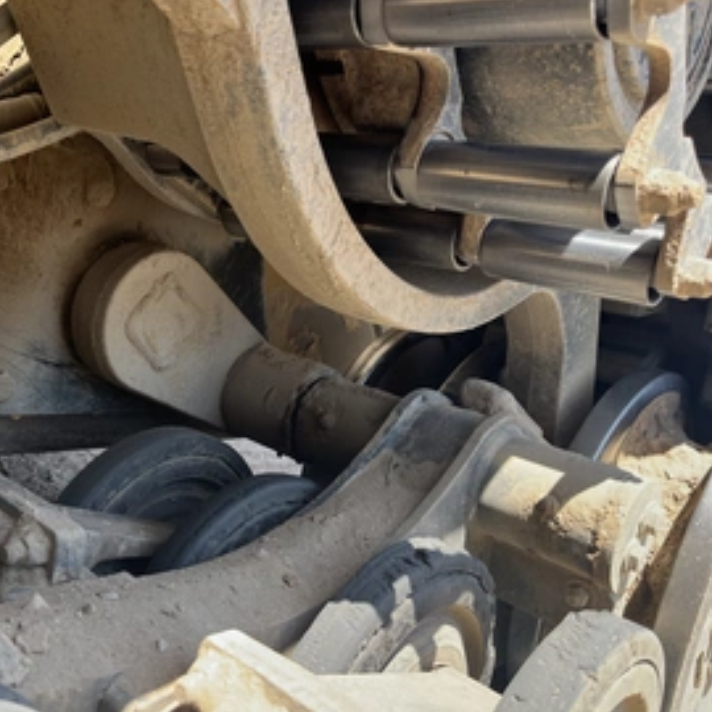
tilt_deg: -7.6
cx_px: 251
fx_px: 791
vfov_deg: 48.4
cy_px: 351
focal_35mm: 34
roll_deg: -11.8
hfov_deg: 47.8
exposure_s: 1/415
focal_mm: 5.1
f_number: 1.6
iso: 50
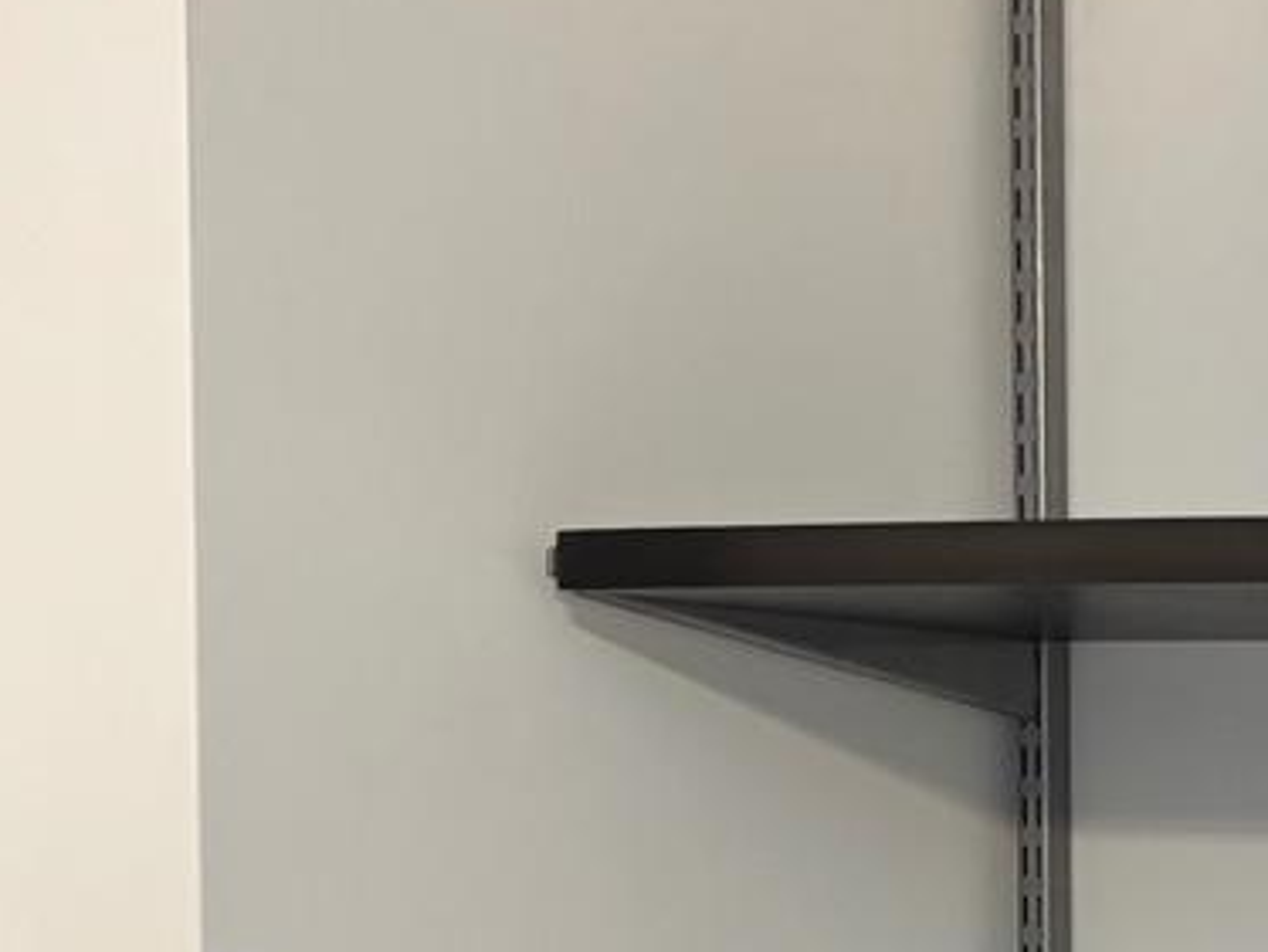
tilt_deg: -3.7
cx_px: 1702
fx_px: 3665
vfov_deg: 14.5
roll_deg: +0.1
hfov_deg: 18.2
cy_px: 1023
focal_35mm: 100
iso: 250
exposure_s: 1/60
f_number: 1.6
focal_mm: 5.96
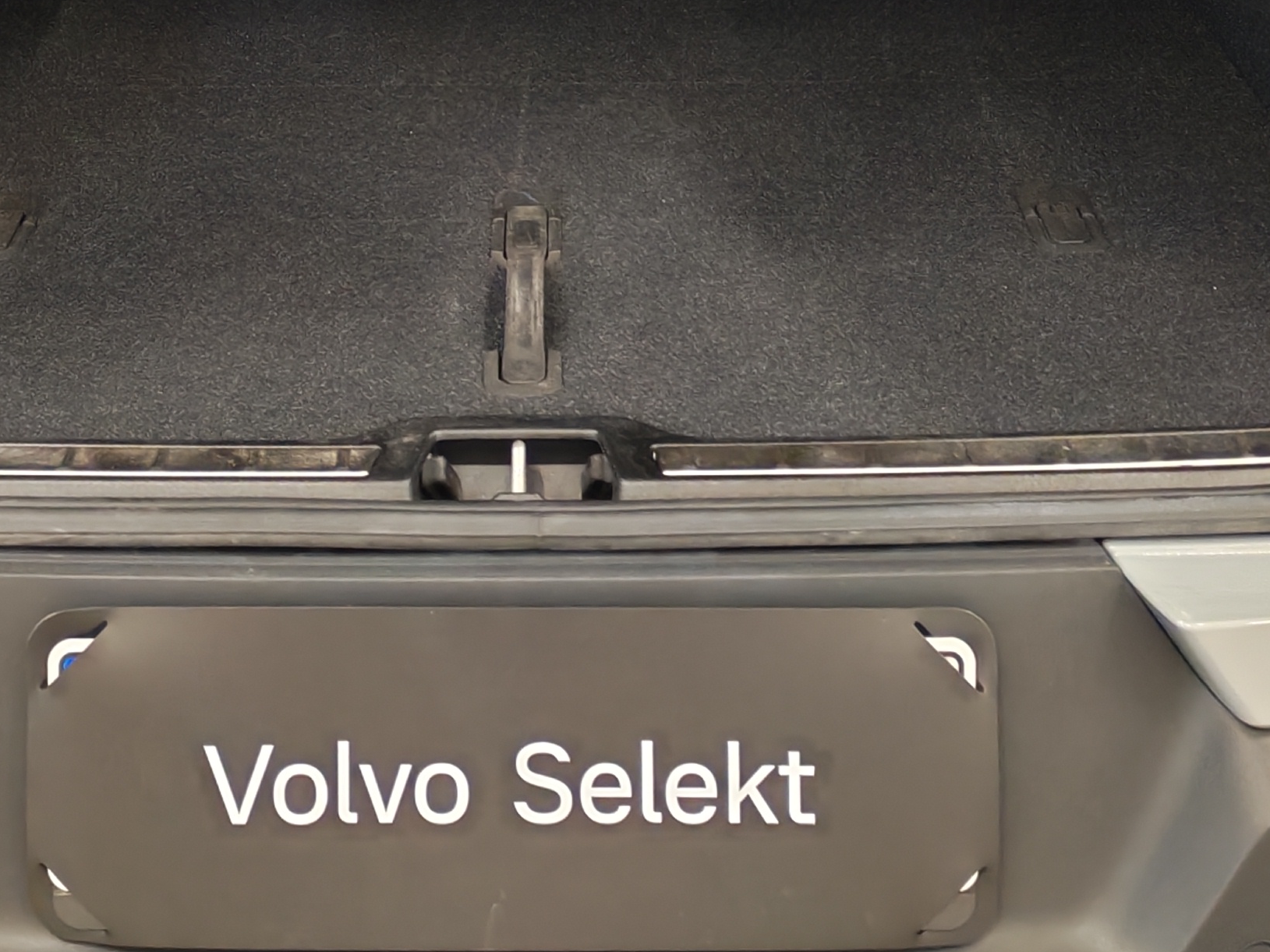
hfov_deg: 23.5
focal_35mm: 83
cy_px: -102
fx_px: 3044
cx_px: 522
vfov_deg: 17.2
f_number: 1.9
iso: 500
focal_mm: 6.12
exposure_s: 1/100
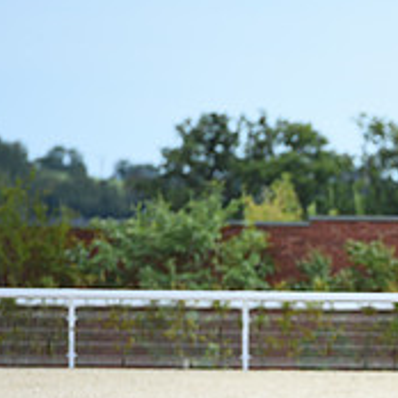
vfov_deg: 3.1
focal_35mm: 565
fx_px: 7350
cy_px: 375
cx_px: 652
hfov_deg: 3.1
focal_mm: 200
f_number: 4.5
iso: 180
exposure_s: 1/1250
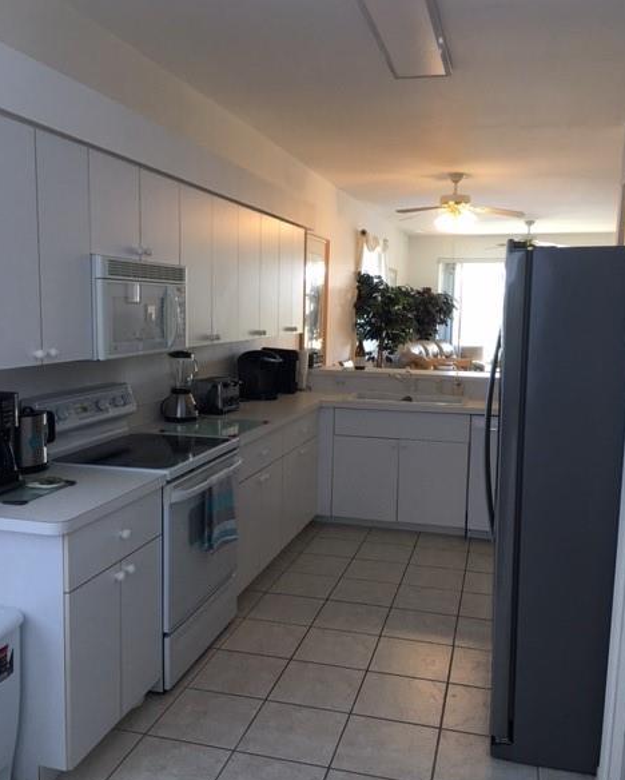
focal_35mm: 31
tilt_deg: -8.2
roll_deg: -0.8
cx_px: 314
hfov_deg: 47.2
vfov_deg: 57.1
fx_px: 716
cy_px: 403
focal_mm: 4.15
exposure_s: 1/15
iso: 25
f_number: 2.2
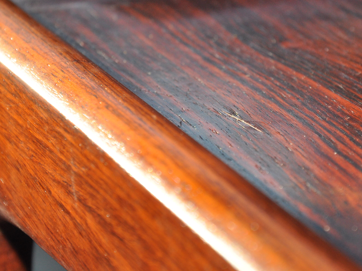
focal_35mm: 252
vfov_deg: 5.9
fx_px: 2633
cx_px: 184
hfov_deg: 7.9
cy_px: 76
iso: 500
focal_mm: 105
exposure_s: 1/200
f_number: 11
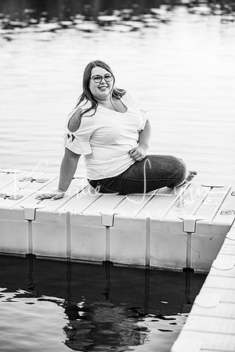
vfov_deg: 23.9
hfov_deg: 16.1
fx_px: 832
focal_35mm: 85
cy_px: 176
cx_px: 118
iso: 800
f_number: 2.8
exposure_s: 1/320
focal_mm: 85
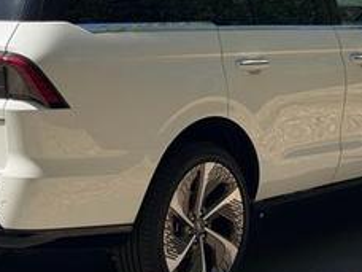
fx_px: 1109
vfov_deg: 13.9
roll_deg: +2.5
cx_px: 138
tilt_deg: -4.5
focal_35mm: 106
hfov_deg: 18.5
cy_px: 86
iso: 80
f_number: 1.78
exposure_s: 1/4878
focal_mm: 6.76
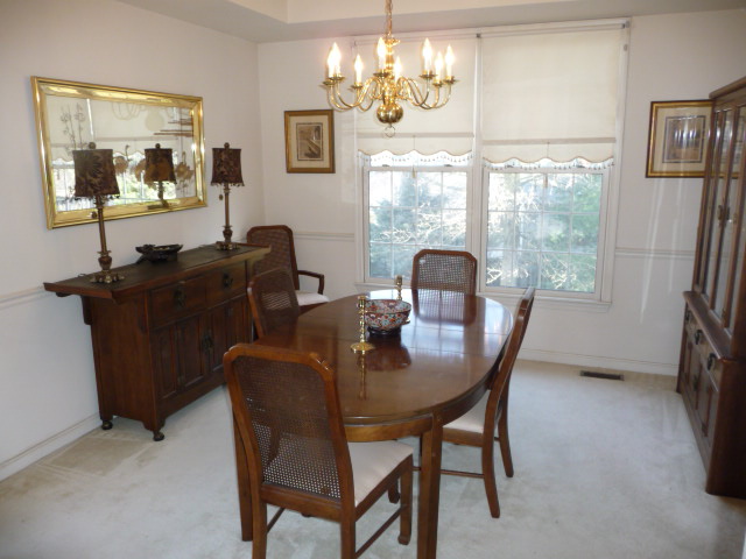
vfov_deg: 49.7
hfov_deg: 63.4
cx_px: 373
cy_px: 280
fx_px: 603
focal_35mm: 28
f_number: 3.3
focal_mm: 4.7
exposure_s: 1/30
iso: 200
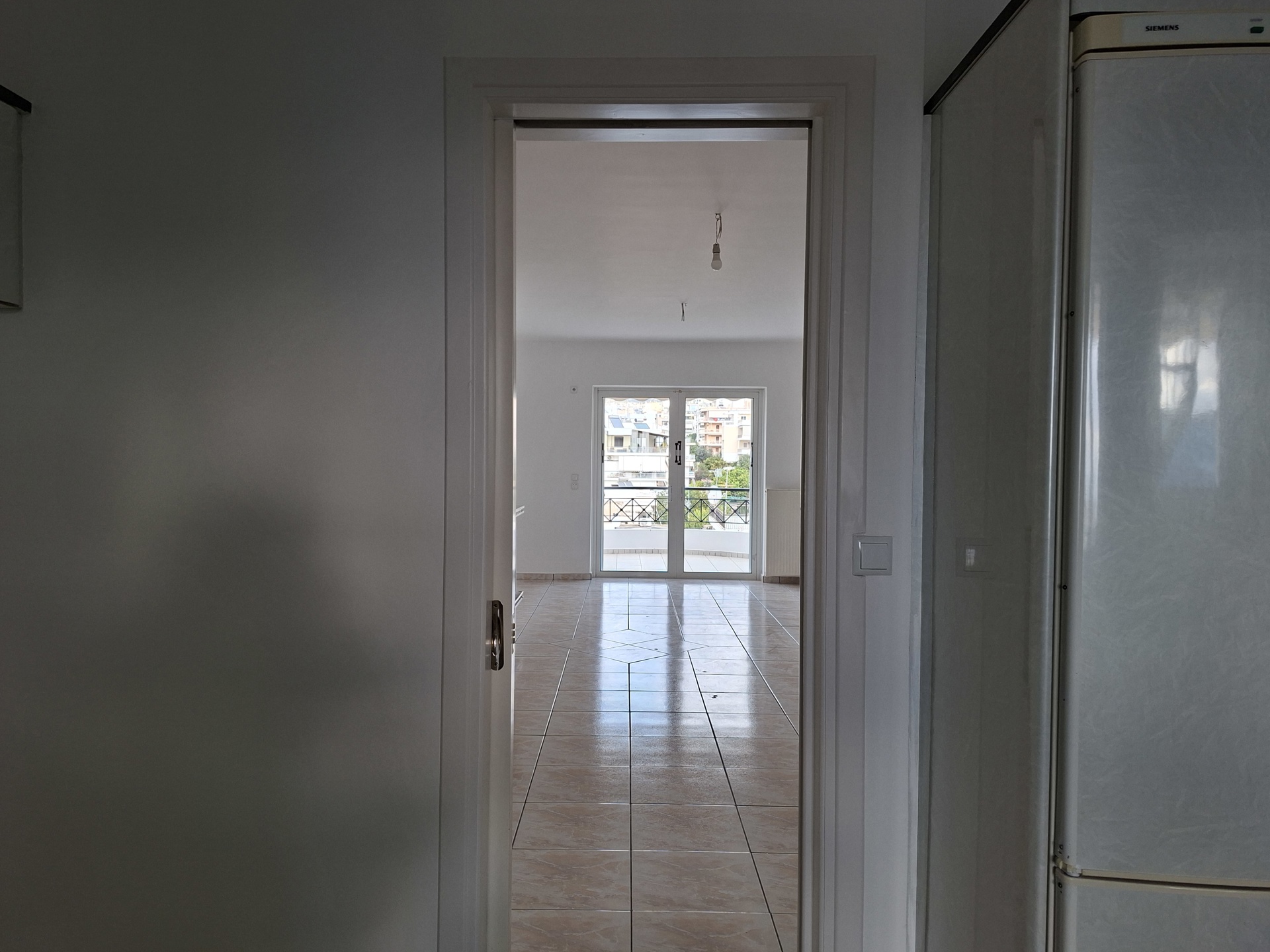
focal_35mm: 23
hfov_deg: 73.9
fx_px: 844
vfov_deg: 58.9
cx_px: 635
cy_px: 476
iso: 50
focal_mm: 5.54
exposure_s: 1/161
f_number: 1.8
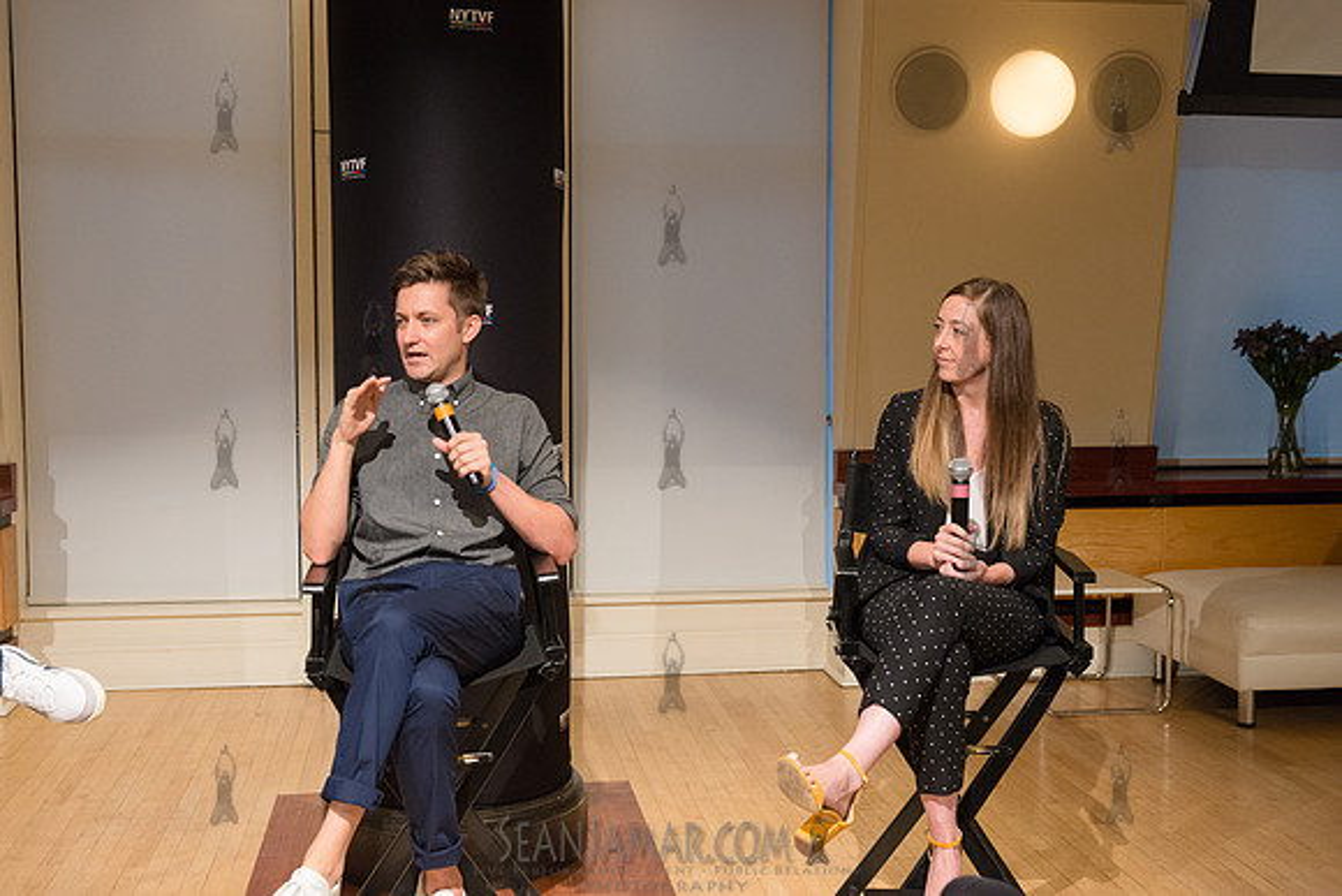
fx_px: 1566
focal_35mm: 42
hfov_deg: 46.4
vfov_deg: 31.9
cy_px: 448
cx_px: 671
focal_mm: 42
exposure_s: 1/250
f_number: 4
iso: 2500
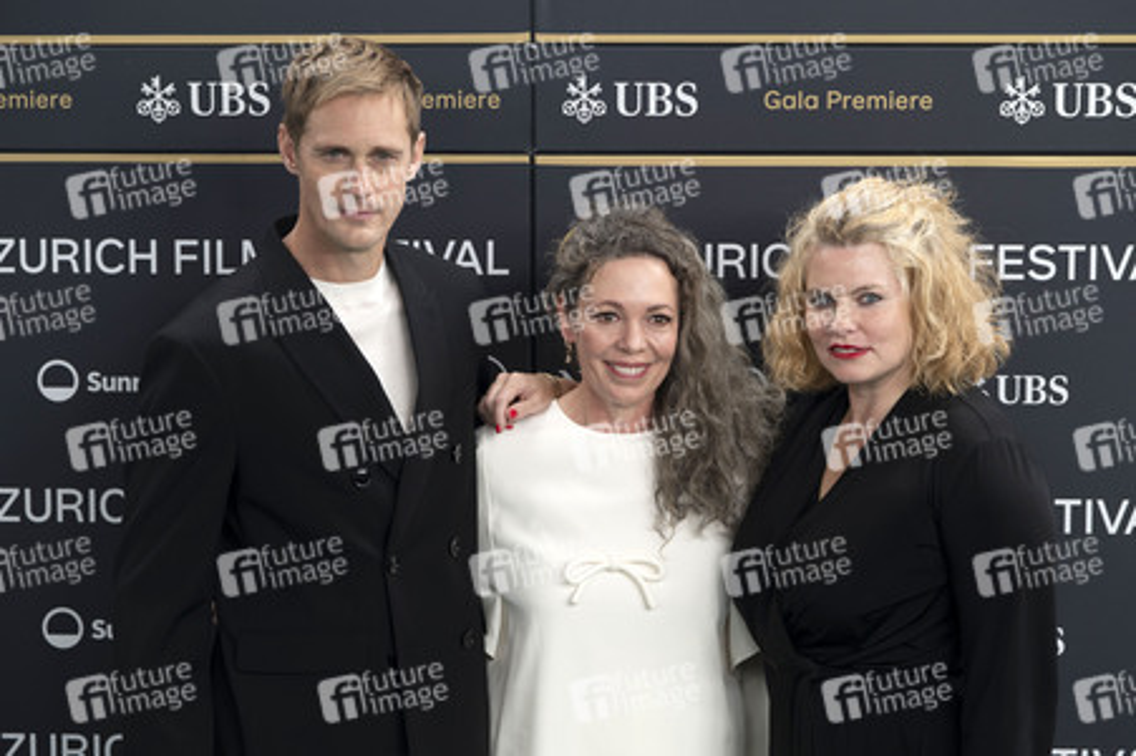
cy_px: 378
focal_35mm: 121
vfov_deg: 11.3
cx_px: 568
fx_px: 3815
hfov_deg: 16.9
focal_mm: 121
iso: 400
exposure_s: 1/200
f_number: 4.5
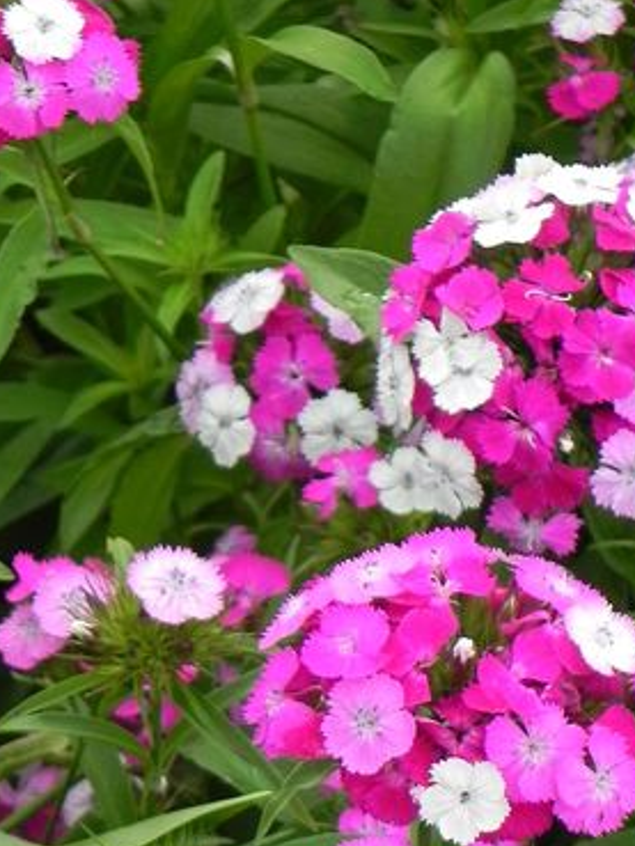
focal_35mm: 206
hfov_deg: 7.2
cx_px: 257
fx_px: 5036
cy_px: 874
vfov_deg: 9.5
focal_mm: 16.9
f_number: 4.5
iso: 160
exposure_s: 1/250
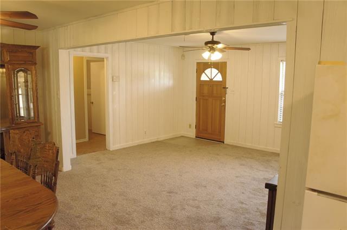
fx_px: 274
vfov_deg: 45.5
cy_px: 115
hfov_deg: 64.7
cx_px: 174
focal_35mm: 28
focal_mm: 19
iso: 320
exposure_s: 1/30
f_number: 3.5
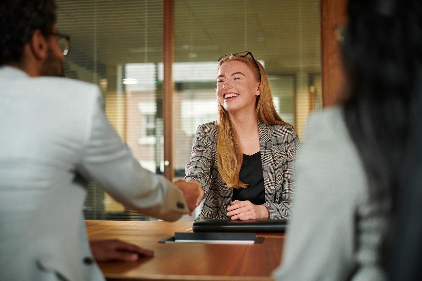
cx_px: 211
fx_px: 586
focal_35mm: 50
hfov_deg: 39.6
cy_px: 140
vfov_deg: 27.0
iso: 1600
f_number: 2.5
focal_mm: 50
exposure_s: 1/250
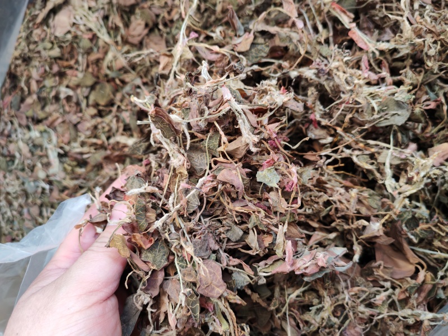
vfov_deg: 51.4
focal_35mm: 27
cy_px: 168
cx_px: 224
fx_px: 349
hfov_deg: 65.3
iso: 800
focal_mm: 5.52
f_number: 1.95
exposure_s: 1/100
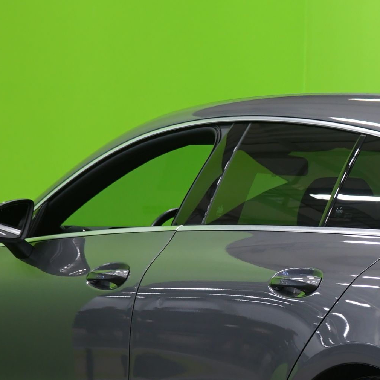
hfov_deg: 10.2
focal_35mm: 169
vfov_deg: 10.3
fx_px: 2099
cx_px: 459
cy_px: 240
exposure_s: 1/8
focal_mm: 51
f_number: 5
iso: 400
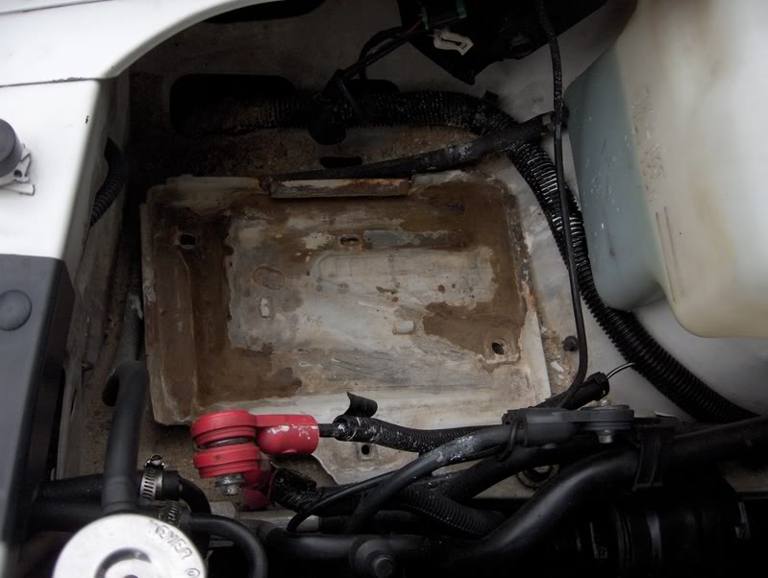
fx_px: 867
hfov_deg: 47.8
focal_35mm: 39
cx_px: 384
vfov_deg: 36.9
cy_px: 289
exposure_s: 1/485
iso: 100
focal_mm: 8
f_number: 2.8
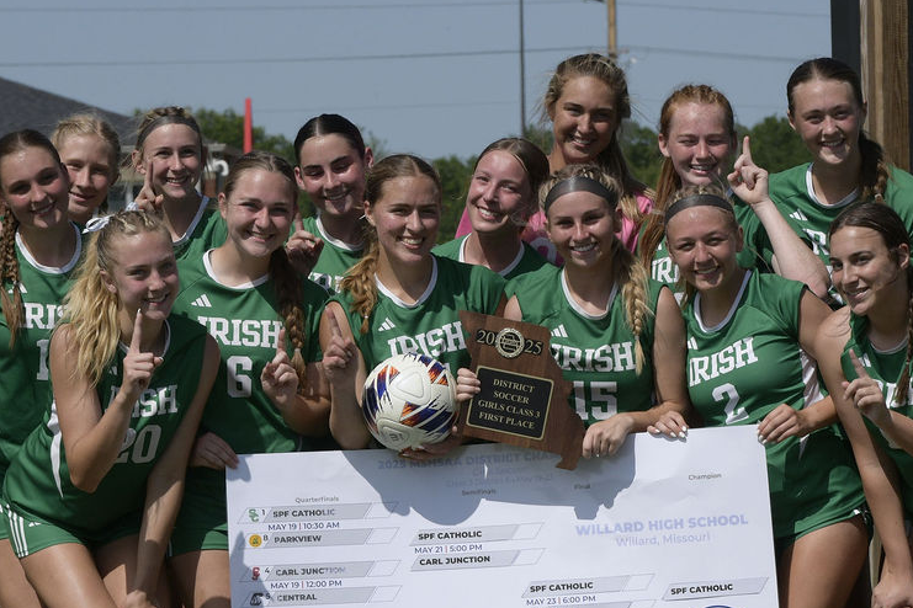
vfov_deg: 4.9
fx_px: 7151
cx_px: 570
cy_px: 500
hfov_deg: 7.3
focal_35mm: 282
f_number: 8
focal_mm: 102
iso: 320
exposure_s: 1/1600
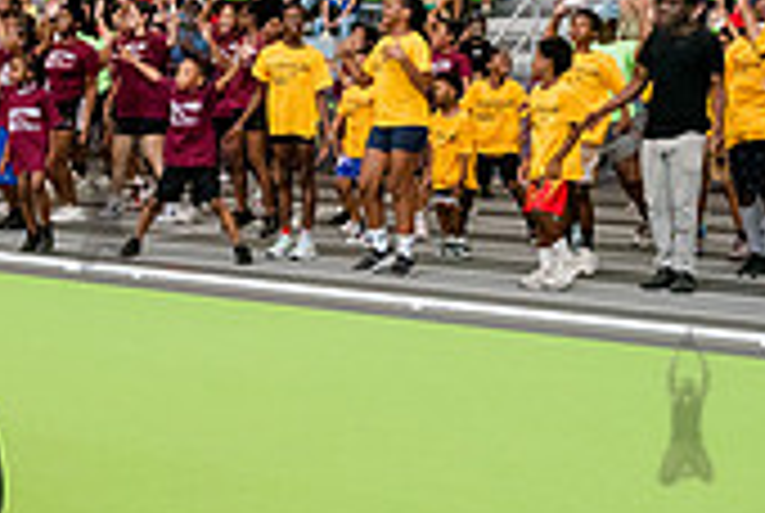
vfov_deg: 14.9
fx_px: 1958
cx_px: 104
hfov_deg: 21.7
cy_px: 187
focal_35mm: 92
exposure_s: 1/1000
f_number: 4
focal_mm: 27
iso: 6400
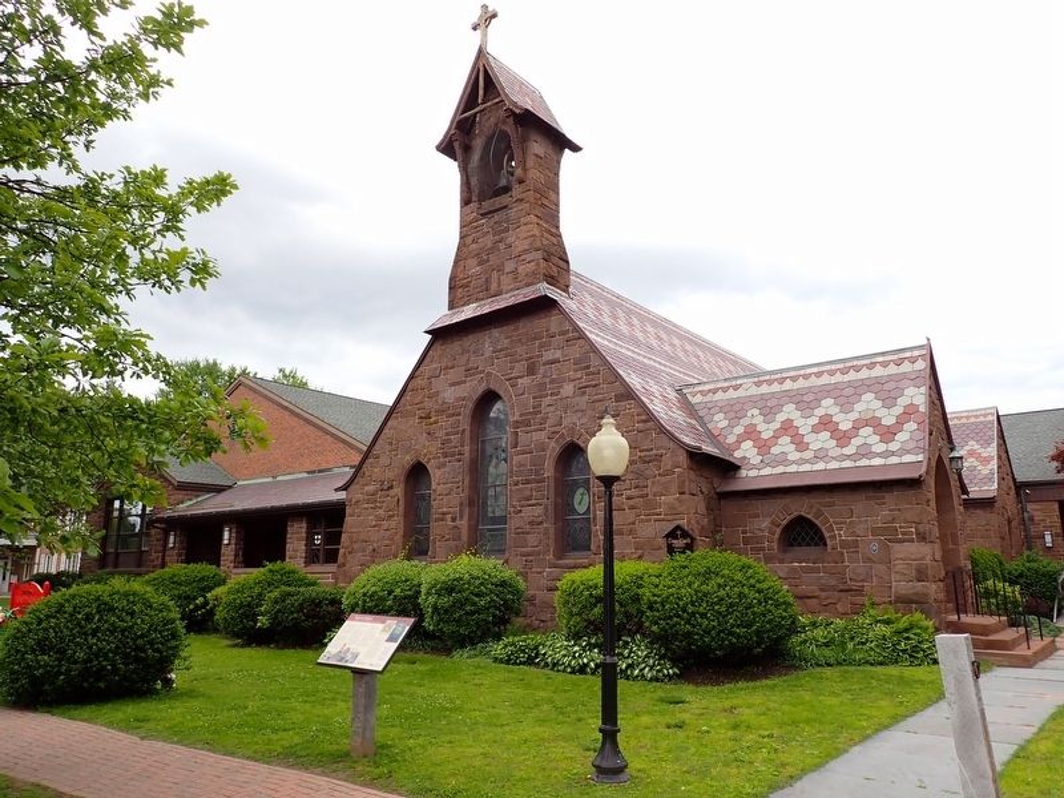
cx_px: 532
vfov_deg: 54.9
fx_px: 768
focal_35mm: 25
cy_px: 399
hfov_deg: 69.4
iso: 100
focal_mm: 4.5
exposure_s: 1/640
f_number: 2.8
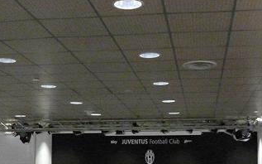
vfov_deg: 19.0
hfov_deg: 30.2
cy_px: 118
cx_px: 127
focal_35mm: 68
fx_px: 485
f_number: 3.1
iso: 1000
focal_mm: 5
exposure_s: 1/60
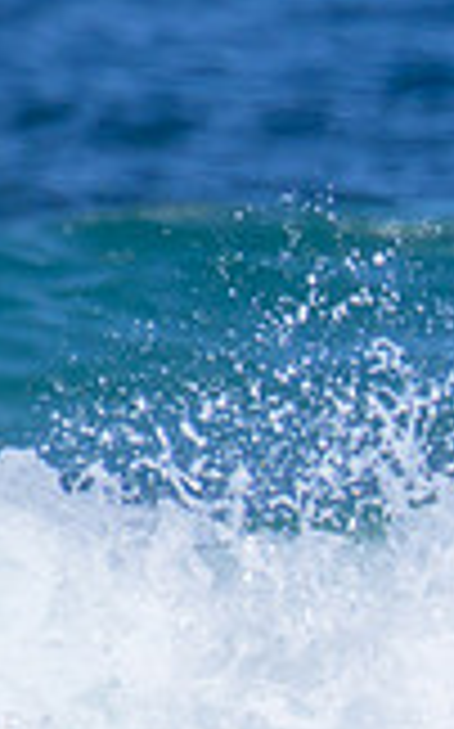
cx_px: 1512
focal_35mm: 3972
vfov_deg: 0.5
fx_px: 78773
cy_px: 730
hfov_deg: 0.3
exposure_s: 1/2000
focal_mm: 800
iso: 720
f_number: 11
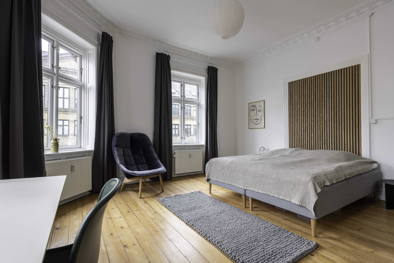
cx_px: 197
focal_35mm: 17
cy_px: 132
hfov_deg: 93.3
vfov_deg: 70.5
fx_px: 186
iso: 160
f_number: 8
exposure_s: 1/20
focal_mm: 17
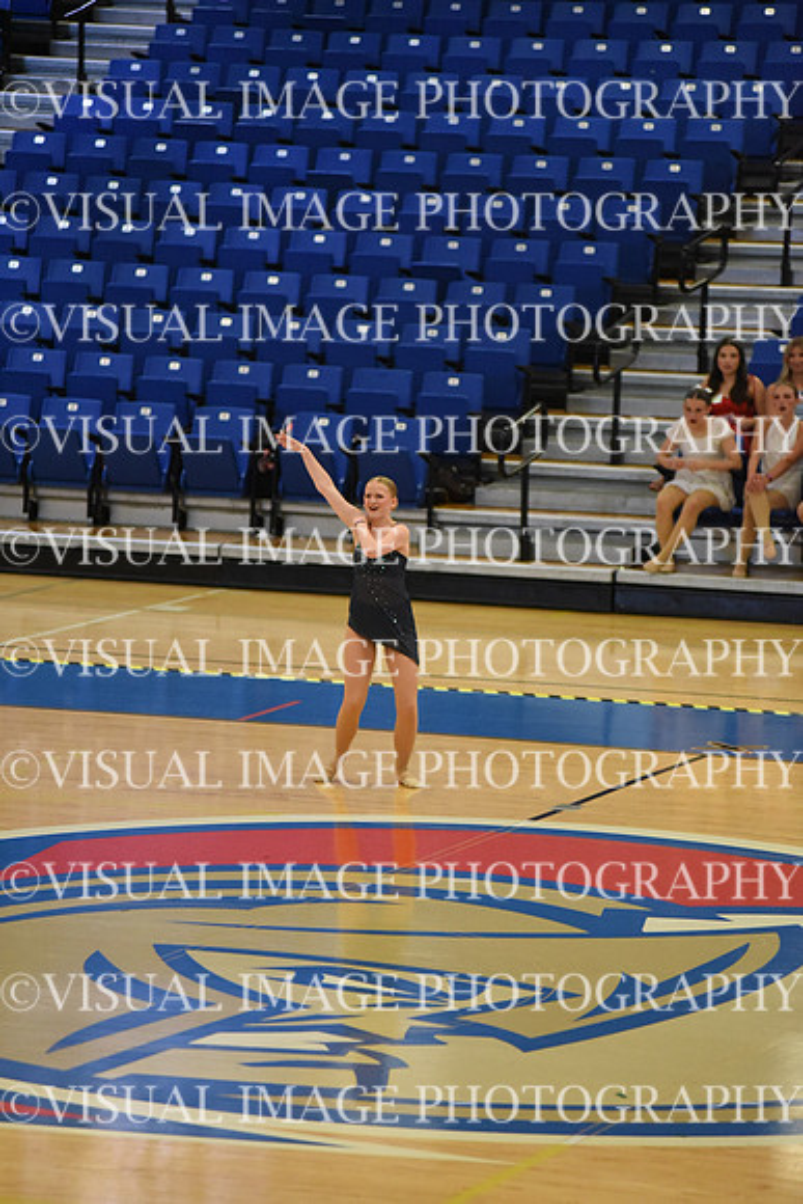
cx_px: 402
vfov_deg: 10.3
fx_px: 6687
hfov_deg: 6.9
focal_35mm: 200
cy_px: 602
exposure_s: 1/1000
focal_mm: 200
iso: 8000
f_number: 2.8
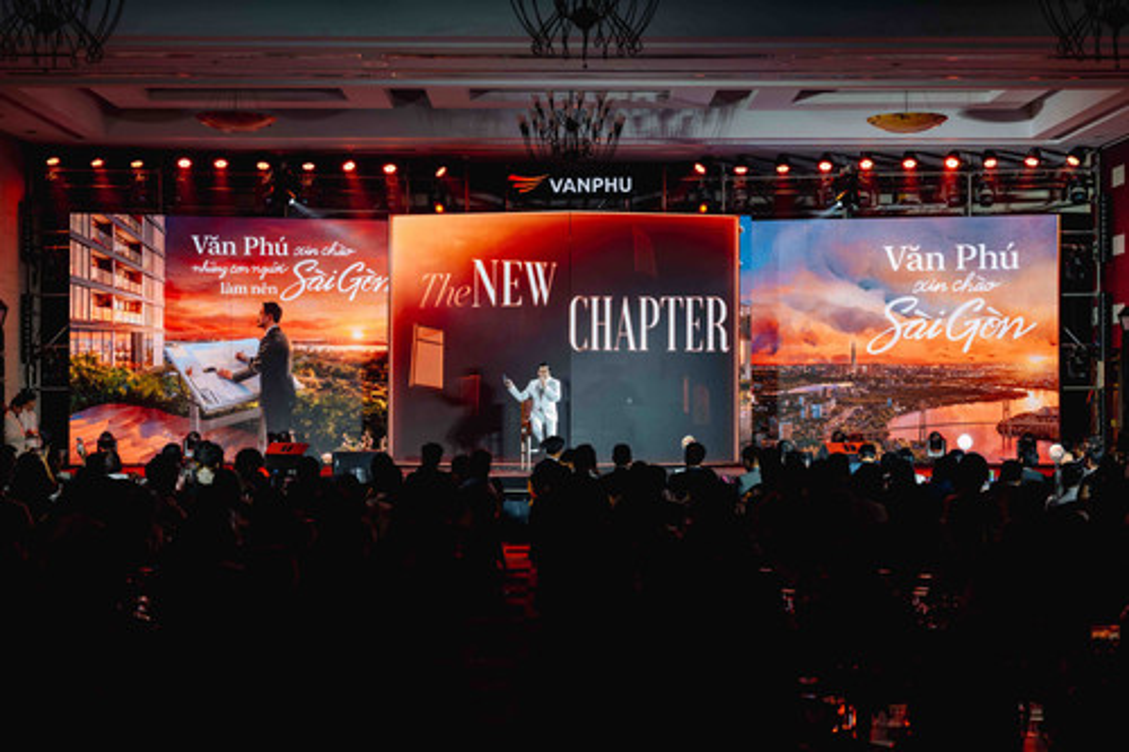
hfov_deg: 38.2
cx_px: 564
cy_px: 376
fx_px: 1630
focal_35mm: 52
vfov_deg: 26.0
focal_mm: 52
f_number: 4.5
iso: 800
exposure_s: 1/50
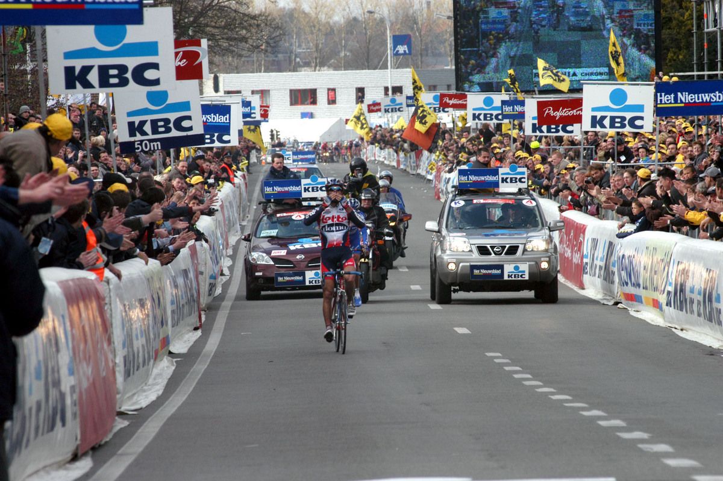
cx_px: 362
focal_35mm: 300
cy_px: 240
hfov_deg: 6.9
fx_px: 6020
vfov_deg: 4.6
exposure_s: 1/500
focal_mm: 200
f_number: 8
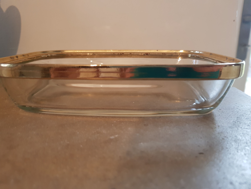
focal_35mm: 26
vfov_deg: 53.1
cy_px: 94
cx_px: 126
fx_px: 189
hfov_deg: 67.3
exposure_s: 1/13
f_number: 1.7
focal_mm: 4.2
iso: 250
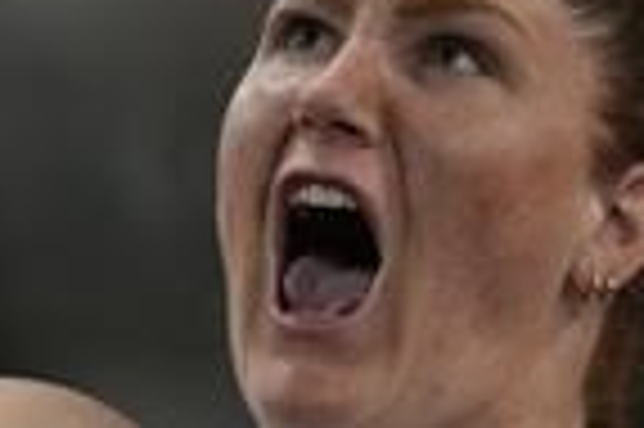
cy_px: 331
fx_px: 32413
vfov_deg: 0.8
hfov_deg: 1.1
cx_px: -198
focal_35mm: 1814
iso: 1600
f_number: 2.8
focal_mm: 400
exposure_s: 1/3200
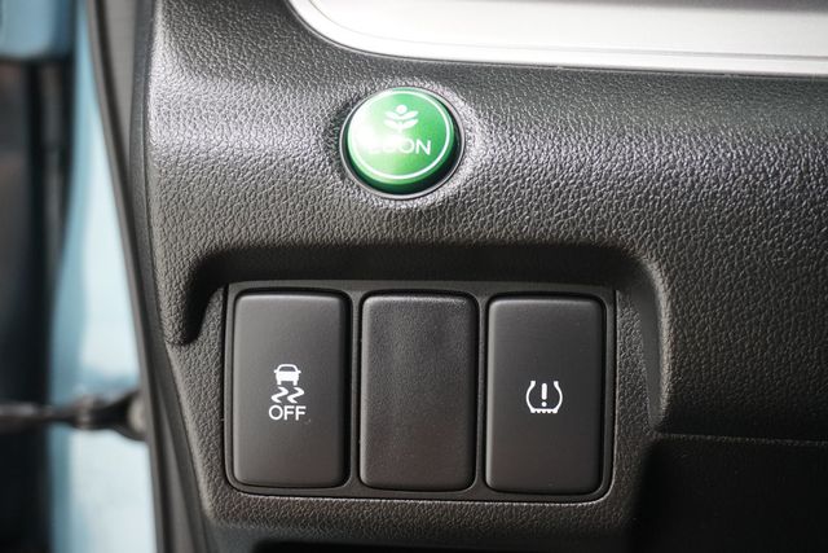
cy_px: 276
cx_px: 414
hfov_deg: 38.9
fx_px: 1173
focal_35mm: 51
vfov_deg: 26.5
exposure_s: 1/60
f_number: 5
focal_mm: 34
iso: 2000
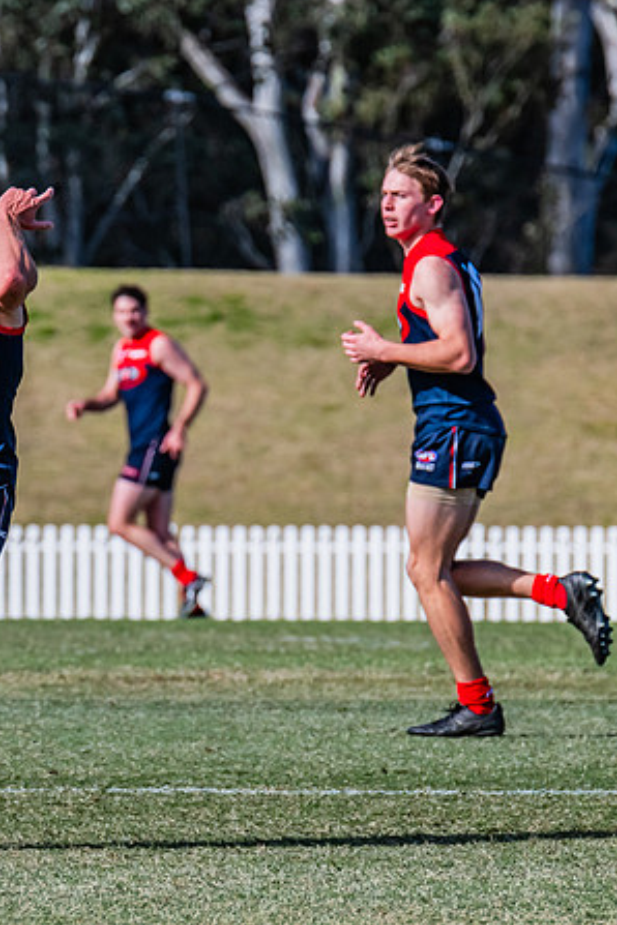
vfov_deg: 2.9
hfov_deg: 1.9
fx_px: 18431
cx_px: -11
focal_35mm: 717
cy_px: 496
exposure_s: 1/1600
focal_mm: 380
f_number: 9
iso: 800
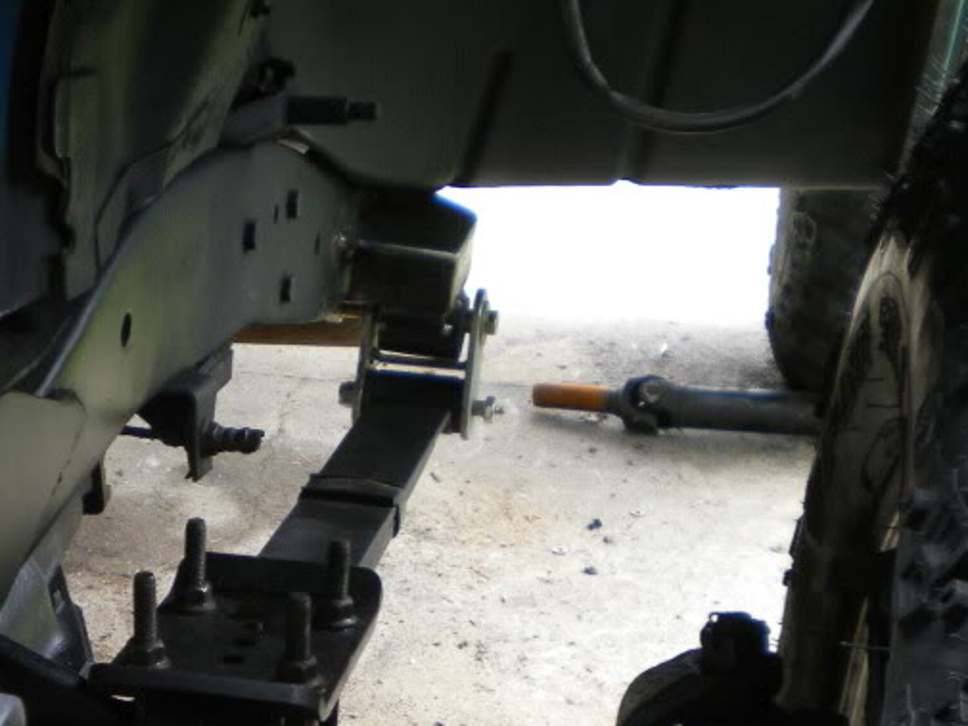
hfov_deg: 26.7
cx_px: 148
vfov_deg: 20.3
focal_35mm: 71
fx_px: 1986
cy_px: 669
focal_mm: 6.3
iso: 192
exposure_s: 1/57
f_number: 3.1
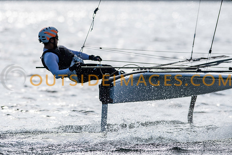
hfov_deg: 4.6
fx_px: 2901
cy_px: 78
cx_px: 116
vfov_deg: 3.1
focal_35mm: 450
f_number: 5
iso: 200
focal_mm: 300
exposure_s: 1/4000
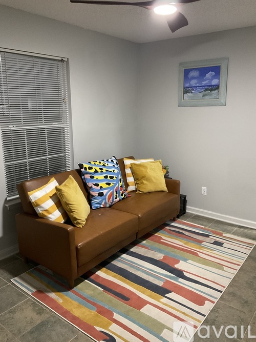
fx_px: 286
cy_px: 171
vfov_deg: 61.7
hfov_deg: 48.2
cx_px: 128
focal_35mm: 29
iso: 320
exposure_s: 1/30
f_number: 1.8
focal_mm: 3
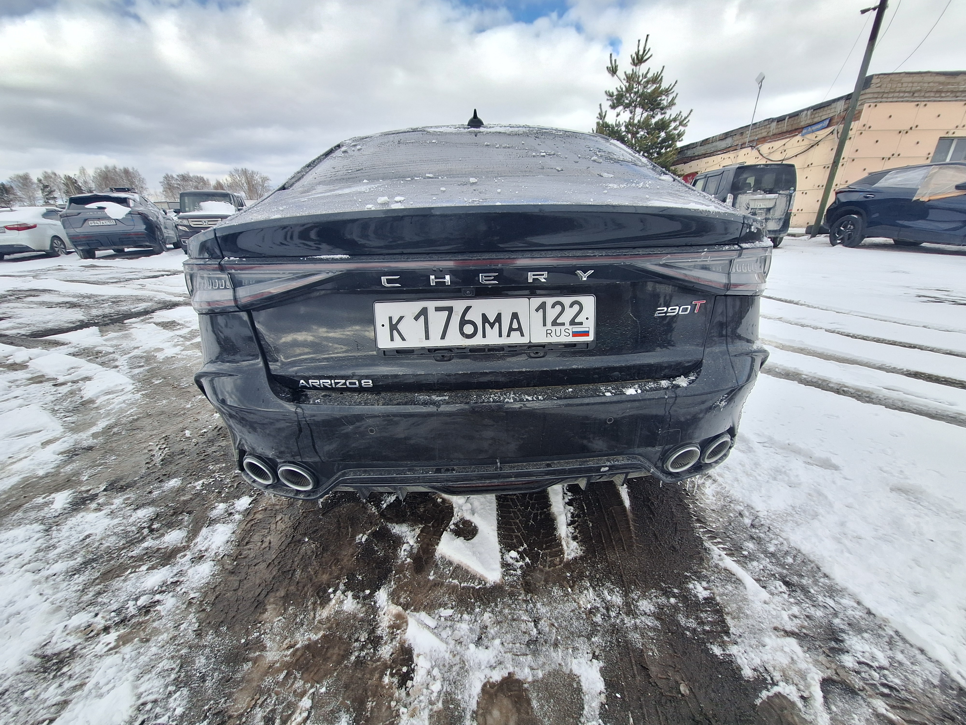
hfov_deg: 106.2
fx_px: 363
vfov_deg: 89.9
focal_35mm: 13
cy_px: 362
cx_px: 483
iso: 40
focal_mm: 1.74
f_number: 2.2
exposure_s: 1/1316
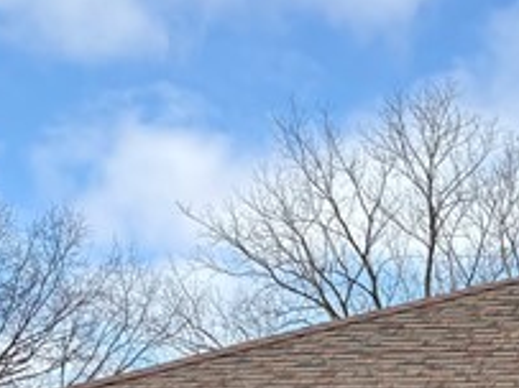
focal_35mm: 131
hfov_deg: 13.9
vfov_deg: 10.5
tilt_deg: +1.3
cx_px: 823
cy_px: 730
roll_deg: +1.4
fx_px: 1963
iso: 50
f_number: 1.6
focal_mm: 5.96
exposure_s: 1/1848
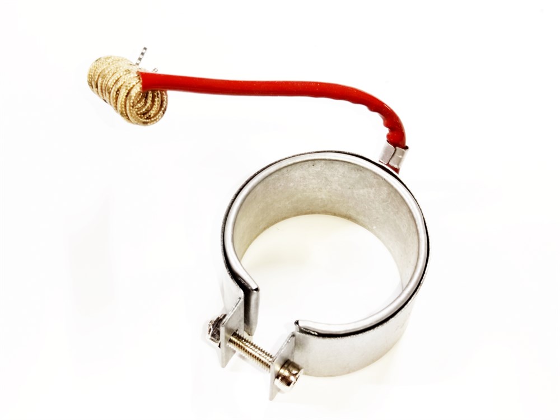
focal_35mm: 26
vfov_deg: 53.1
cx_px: 280
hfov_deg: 67.3
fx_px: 421
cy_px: 210
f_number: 1.79
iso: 260
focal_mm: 4.74
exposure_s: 1/33
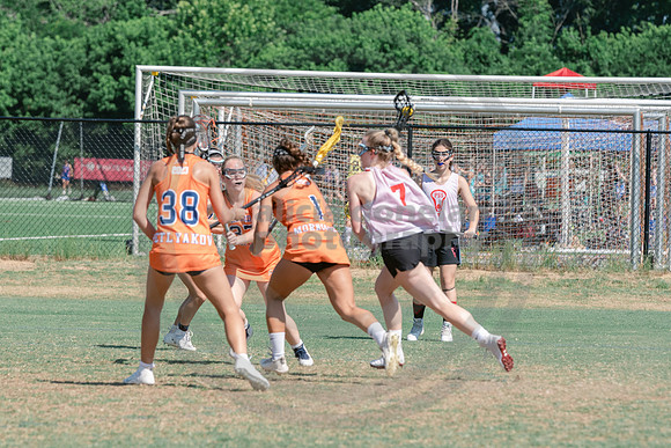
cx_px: 302
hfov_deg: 7.1
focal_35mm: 290
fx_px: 5413
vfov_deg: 4.7
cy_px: 230
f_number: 5.6
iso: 400
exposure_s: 1/2000
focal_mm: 200
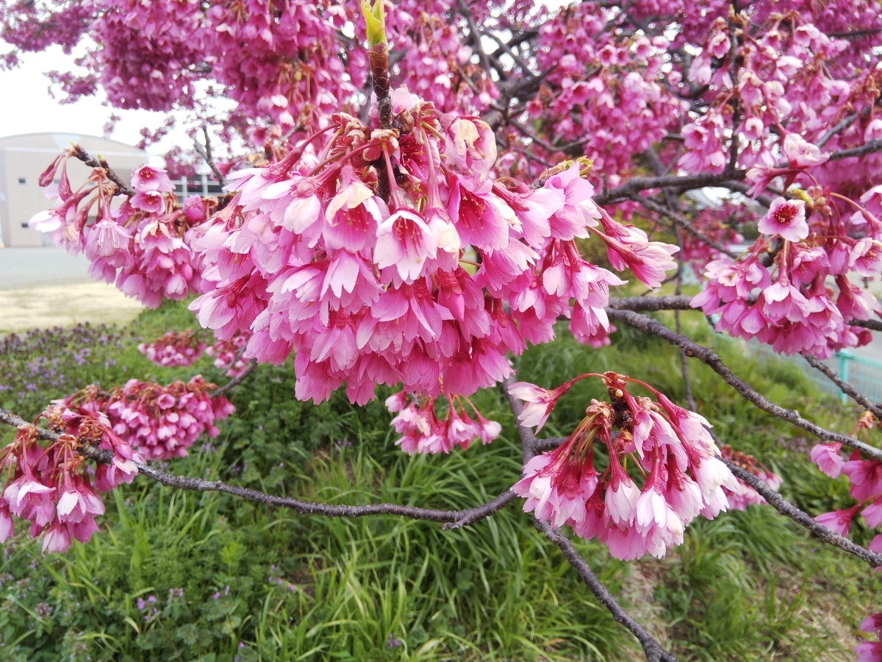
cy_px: 331
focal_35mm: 25
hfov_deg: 69.4
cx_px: 441
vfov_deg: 54.9
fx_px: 637
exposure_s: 1/353
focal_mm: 3.4
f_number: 2.2
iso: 32
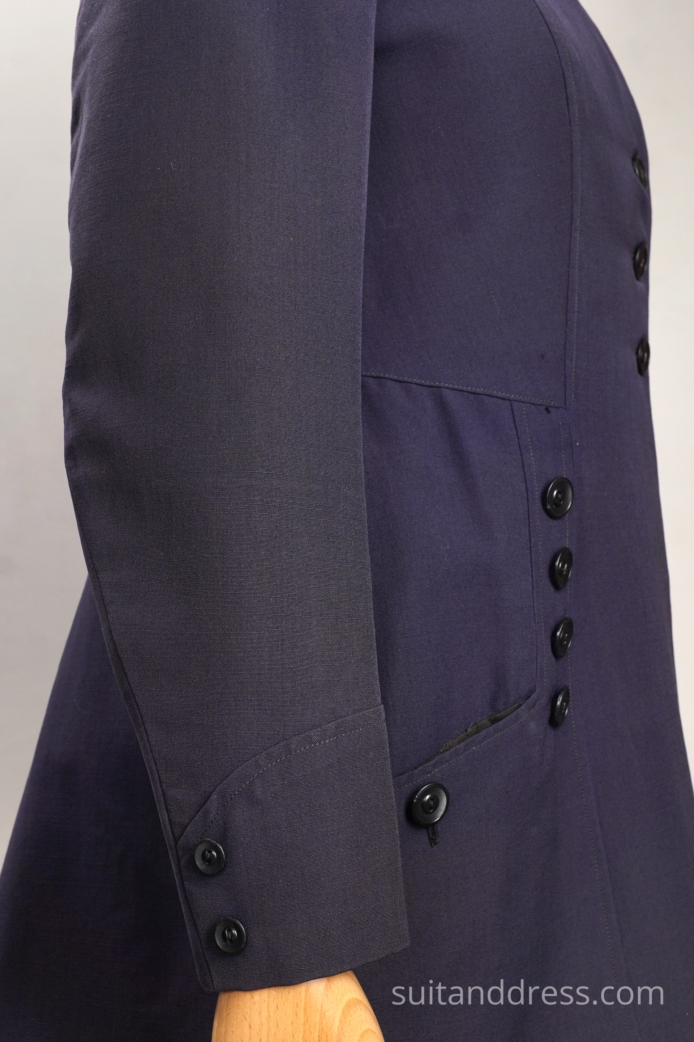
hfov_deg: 28.1
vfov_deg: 41.1
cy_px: 521
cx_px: 347
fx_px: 1388
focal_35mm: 48
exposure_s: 1/40
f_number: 8
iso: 320
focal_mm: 32
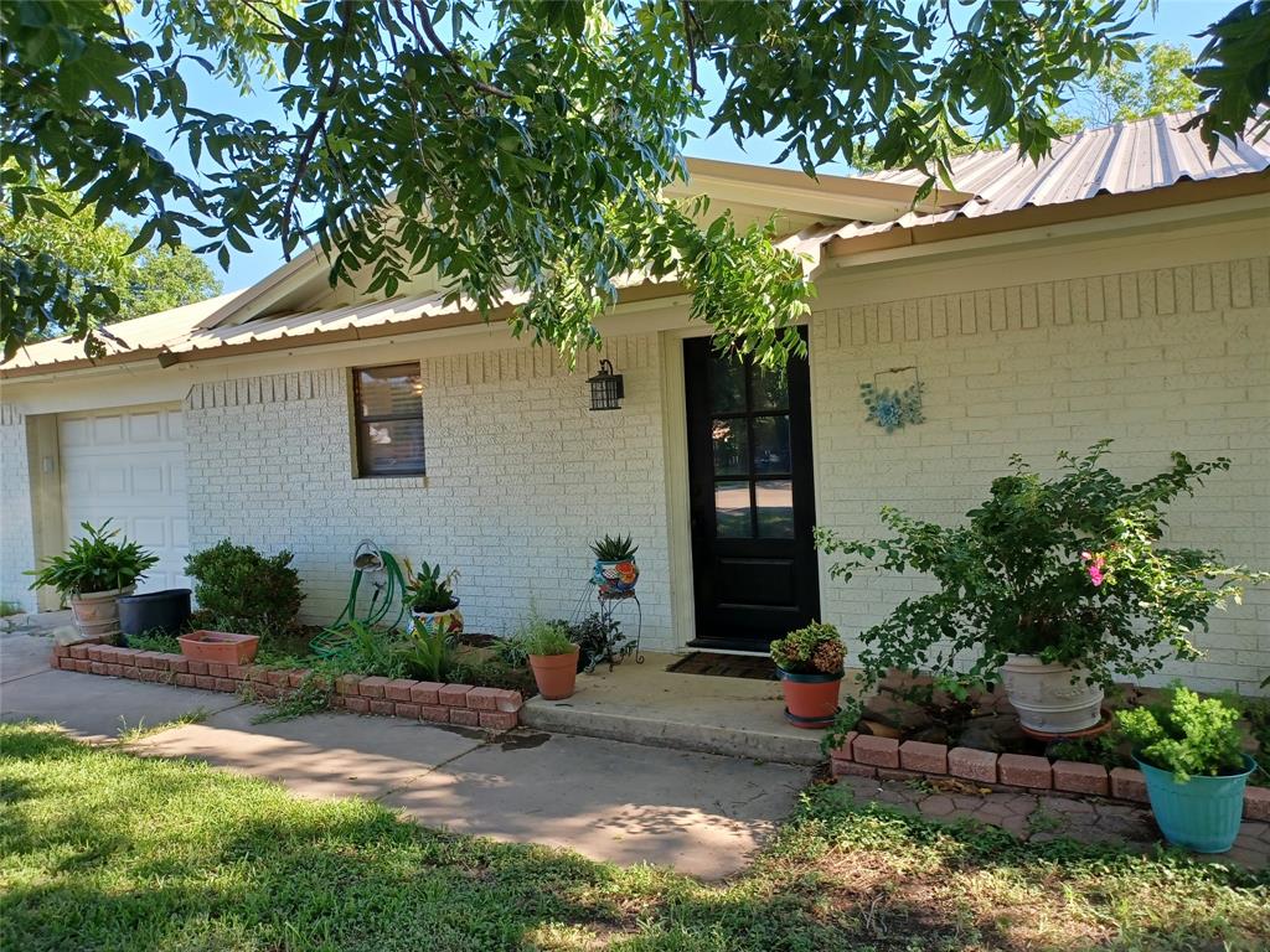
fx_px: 917
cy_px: 476
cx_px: 635
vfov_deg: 54.9
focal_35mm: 25
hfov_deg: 69.4
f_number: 1.8
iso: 64
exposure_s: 1/120
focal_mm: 4.6
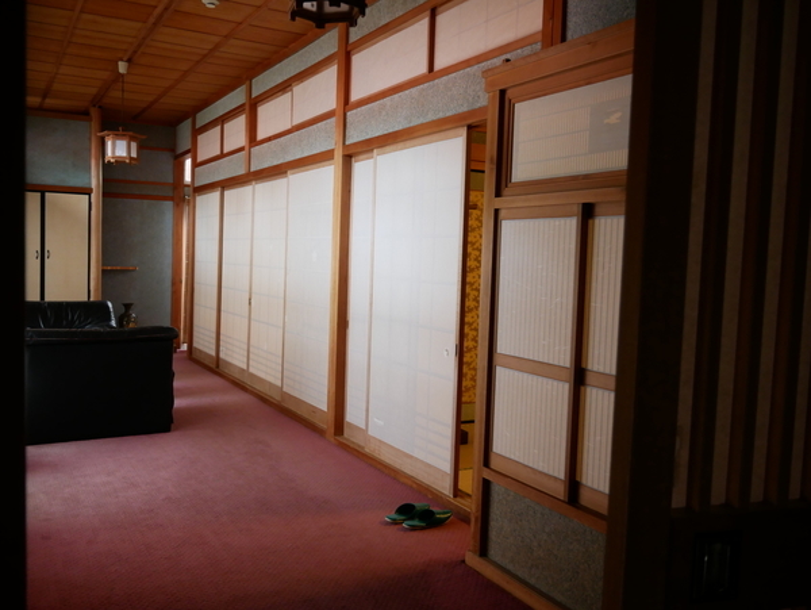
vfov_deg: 41.8
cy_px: 305
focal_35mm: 34
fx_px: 797
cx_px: 406
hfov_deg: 53.9
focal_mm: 17
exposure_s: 1/60
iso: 1000
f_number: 3.8
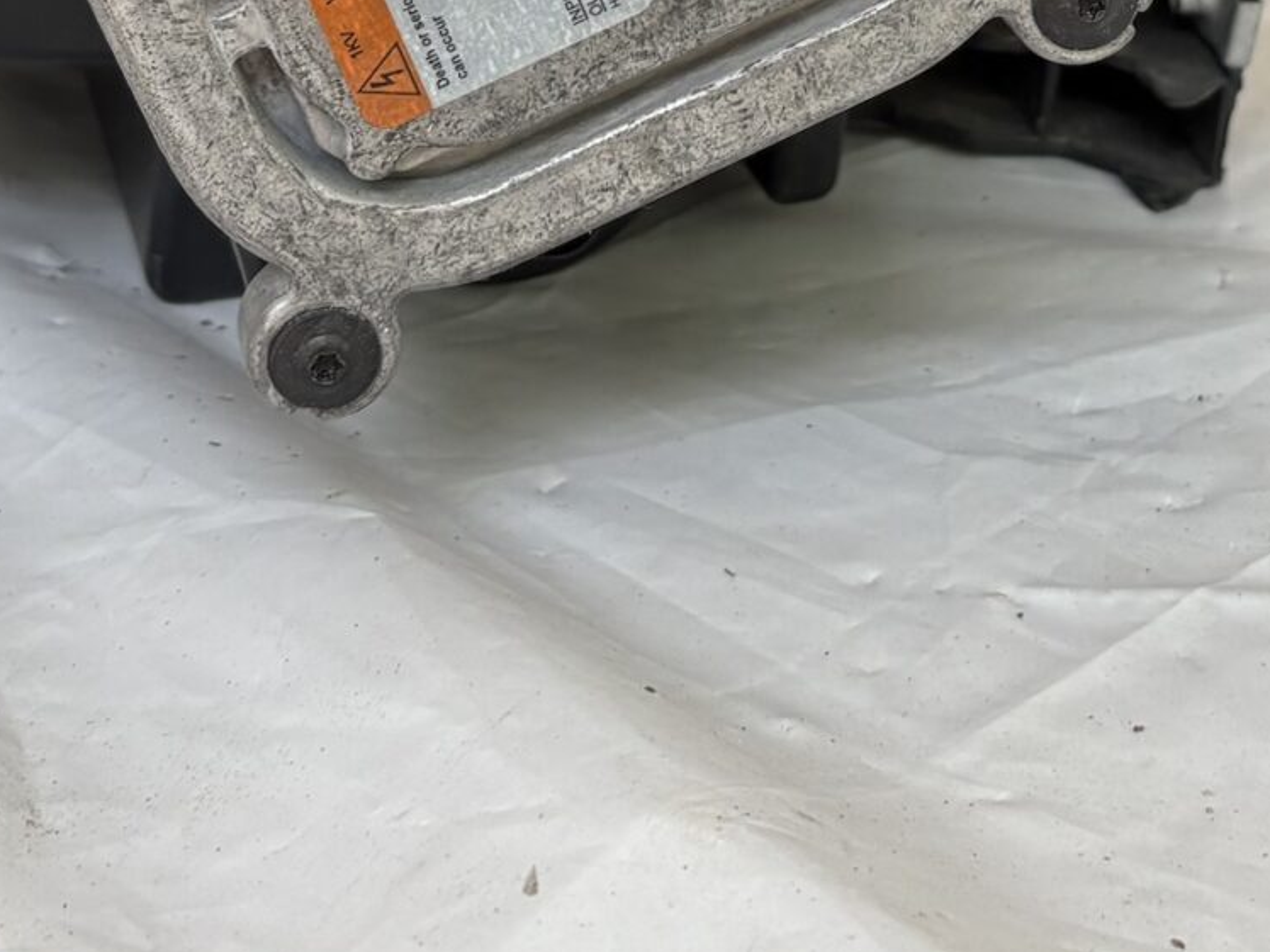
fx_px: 3265
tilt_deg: -7.7
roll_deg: +0.0
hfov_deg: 22.0
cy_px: -572
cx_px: 657
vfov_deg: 15.1
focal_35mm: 89
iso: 32
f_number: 1.6
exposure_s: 1/140
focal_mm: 5.96
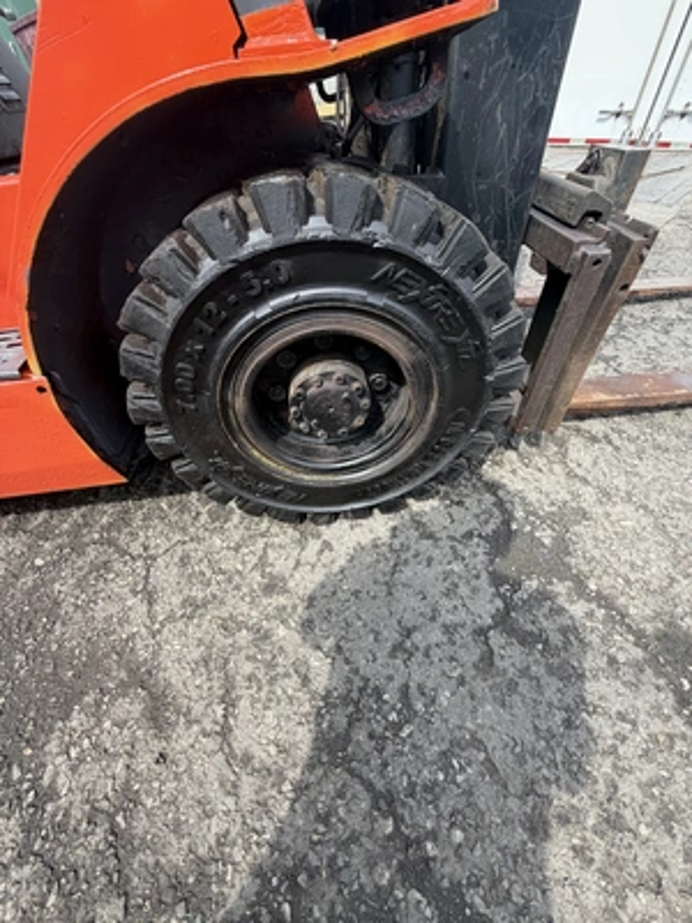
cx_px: 346
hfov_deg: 85.7
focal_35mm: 14
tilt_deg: -45.8
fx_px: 373
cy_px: 462
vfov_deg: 102.1
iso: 64
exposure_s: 1/479
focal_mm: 2.22
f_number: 2.2
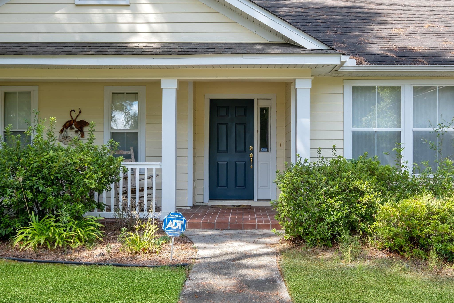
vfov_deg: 36.9
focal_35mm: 36
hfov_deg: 53.1
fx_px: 454
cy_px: 152
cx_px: 227
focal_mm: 24
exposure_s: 1/100
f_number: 8
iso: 250
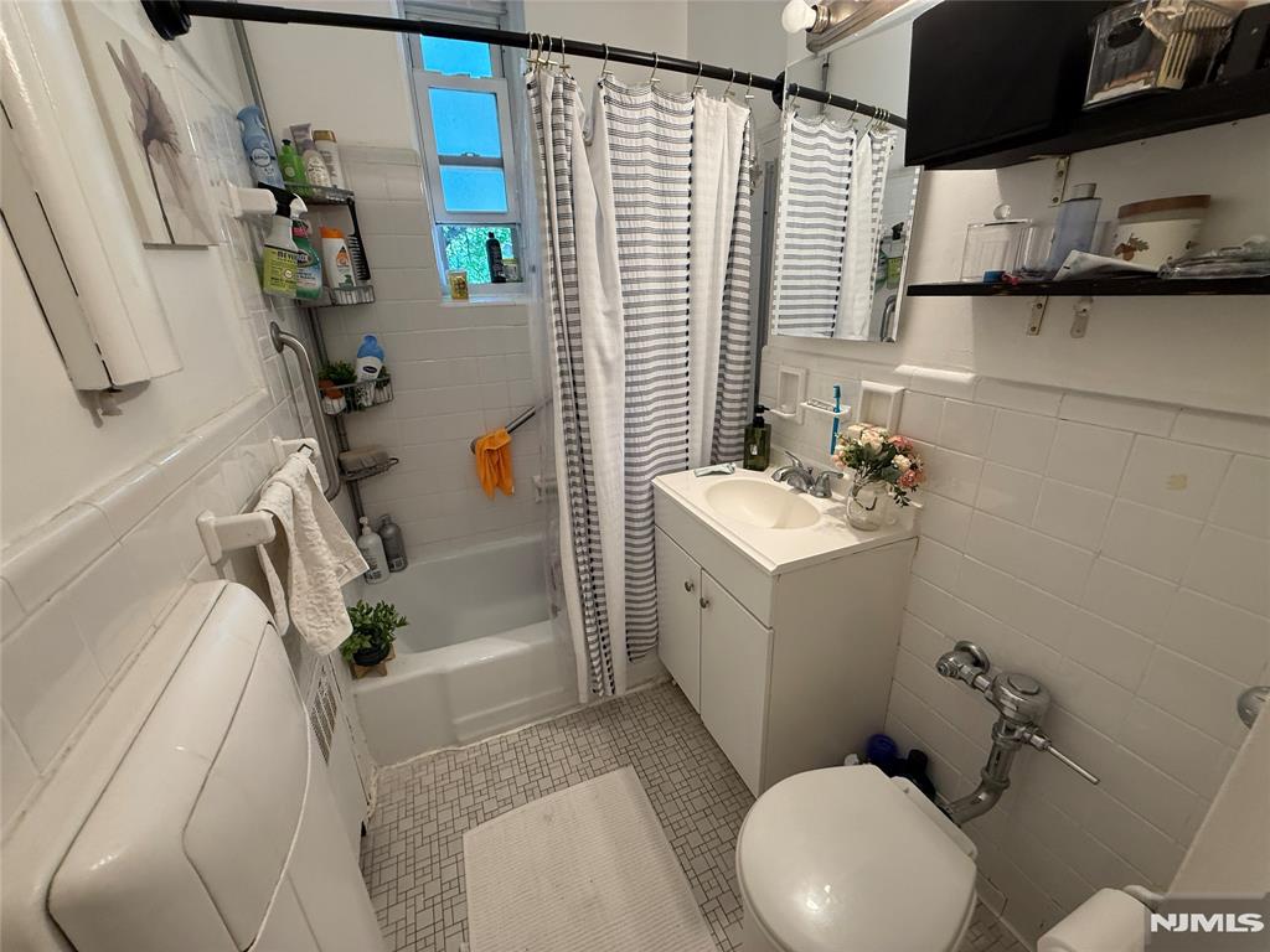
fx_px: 514
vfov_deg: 85.7
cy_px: 476
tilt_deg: -20.3
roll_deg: +1.9
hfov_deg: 102.1
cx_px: 635
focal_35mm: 14
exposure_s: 1/60
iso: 200
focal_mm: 2.22
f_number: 2.2
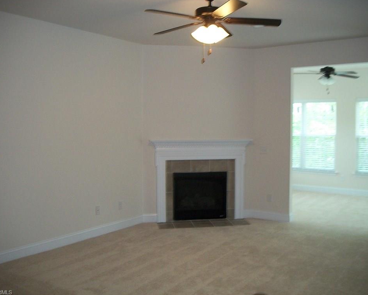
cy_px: 146
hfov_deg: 52.8
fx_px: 370
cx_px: 184
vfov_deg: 43.4
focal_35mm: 34
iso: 240
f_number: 2.9
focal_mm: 5.7
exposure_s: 1/30
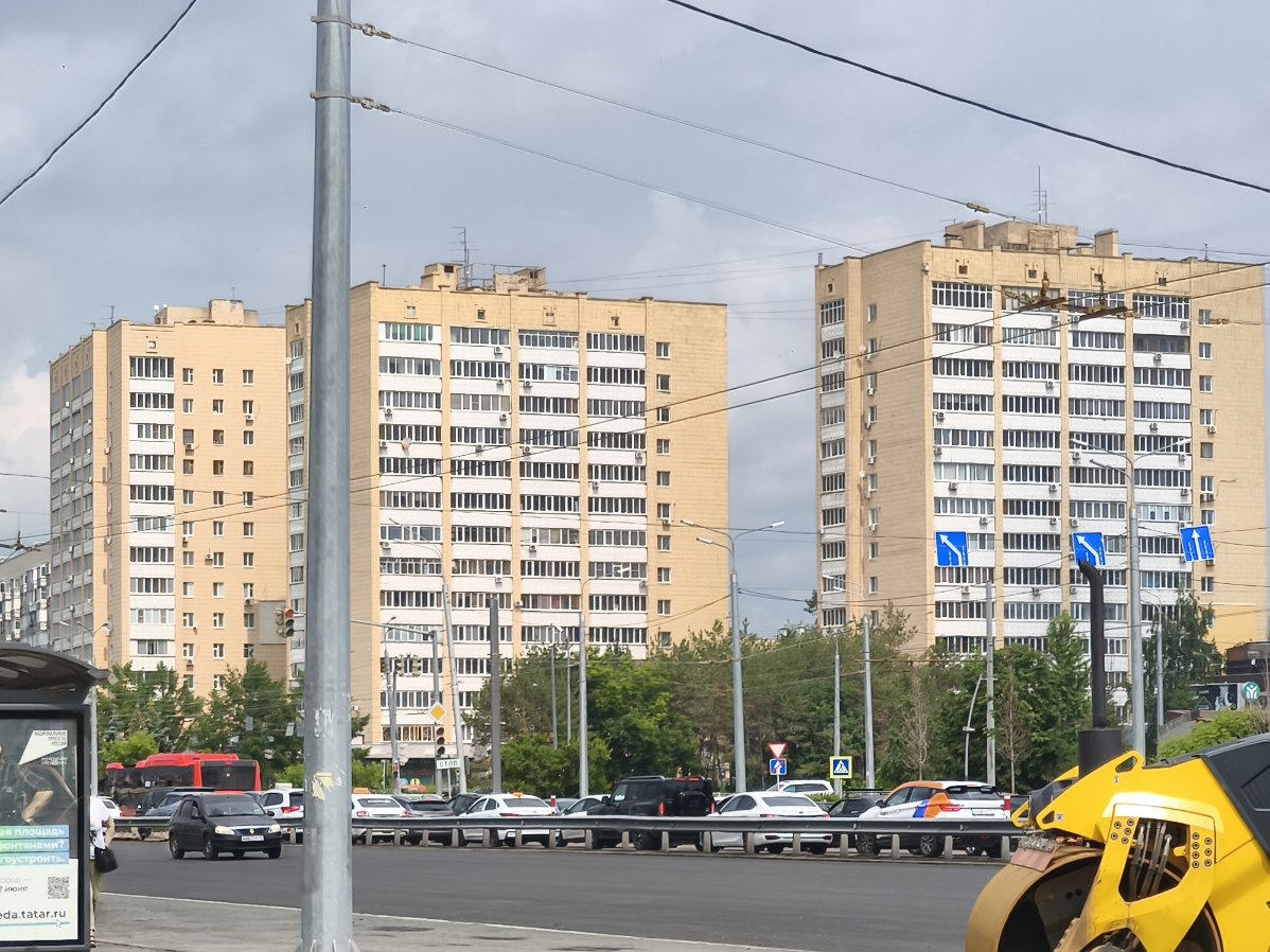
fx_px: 1834
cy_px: 476
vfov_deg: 29.1
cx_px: 635
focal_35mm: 50
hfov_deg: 38.2
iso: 50
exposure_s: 1/695
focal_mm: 7.1
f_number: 1.9
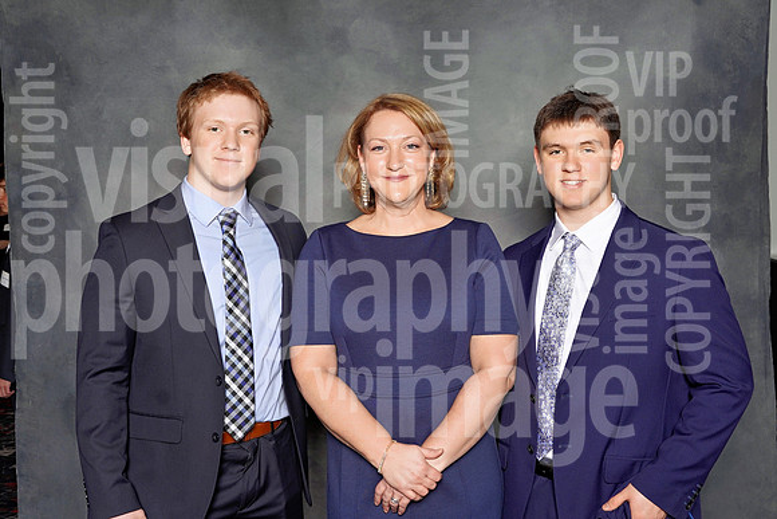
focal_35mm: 52
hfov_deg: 37.8
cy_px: 260
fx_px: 1133
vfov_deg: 25.8
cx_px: 388
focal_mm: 35
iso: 400
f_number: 8
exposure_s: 1/125
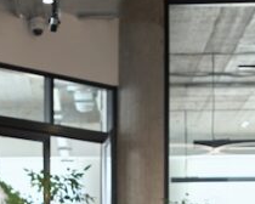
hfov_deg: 14.9
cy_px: 341
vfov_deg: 11.4
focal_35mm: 128
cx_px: 51
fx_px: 966
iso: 800
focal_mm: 28
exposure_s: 1/250
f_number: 2.8
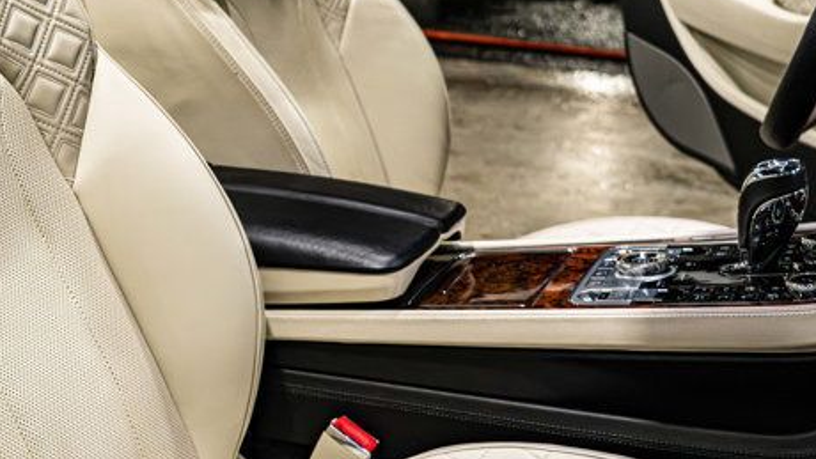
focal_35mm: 70
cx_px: 167
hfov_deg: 29.5
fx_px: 1515
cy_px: 100
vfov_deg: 17.1
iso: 1600
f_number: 4
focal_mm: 30
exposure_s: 1/125
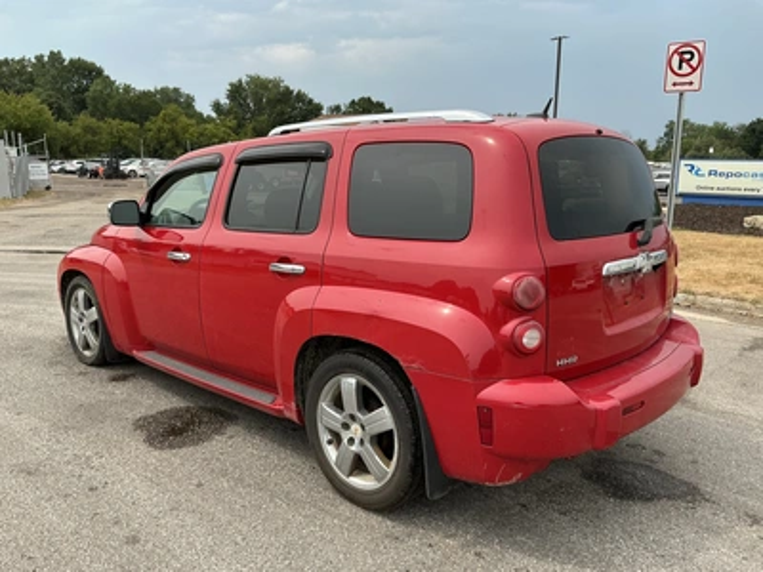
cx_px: 382
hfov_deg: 63.4
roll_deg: -0.7
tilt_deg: -8.0
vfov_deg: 49.7
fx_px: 617
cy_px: 286
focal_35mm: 28
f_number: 1.8
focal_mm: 3
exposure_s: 1/1098
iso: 25
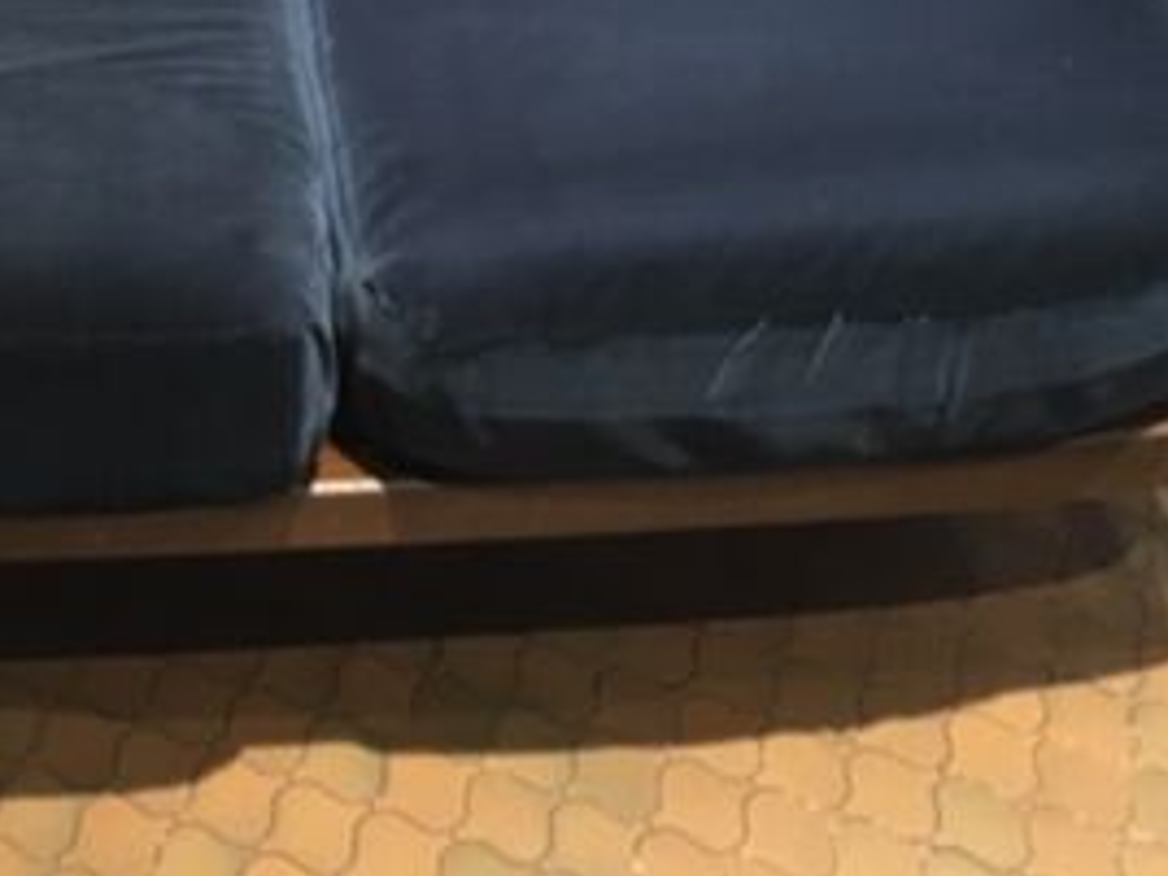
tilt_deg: -30.2
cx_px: 323
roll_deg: +0.5
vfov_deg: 21.4
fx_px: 2193
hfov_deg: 29.4
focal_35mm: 65
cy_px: -92
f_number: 2.2
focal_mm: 4.15
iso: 500
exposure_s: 1/17
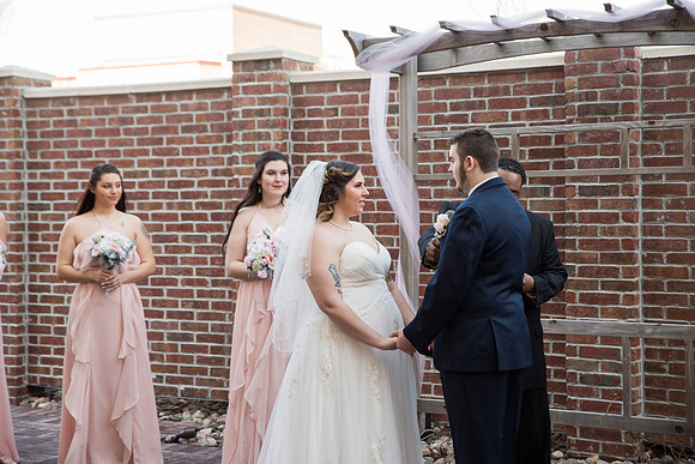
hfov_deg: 31.0
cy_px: 232
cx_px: 348
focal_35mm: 65
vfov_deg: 20.9
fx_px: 1255
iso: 250
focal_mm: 65
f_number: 3.5
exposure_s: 1/200
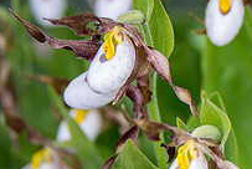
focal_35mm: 455
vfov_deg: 3.0
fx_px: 3190
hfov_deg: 4.5
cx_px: 309
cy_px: 30
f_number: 5.6
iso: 200
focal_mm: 135
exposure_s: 1/80
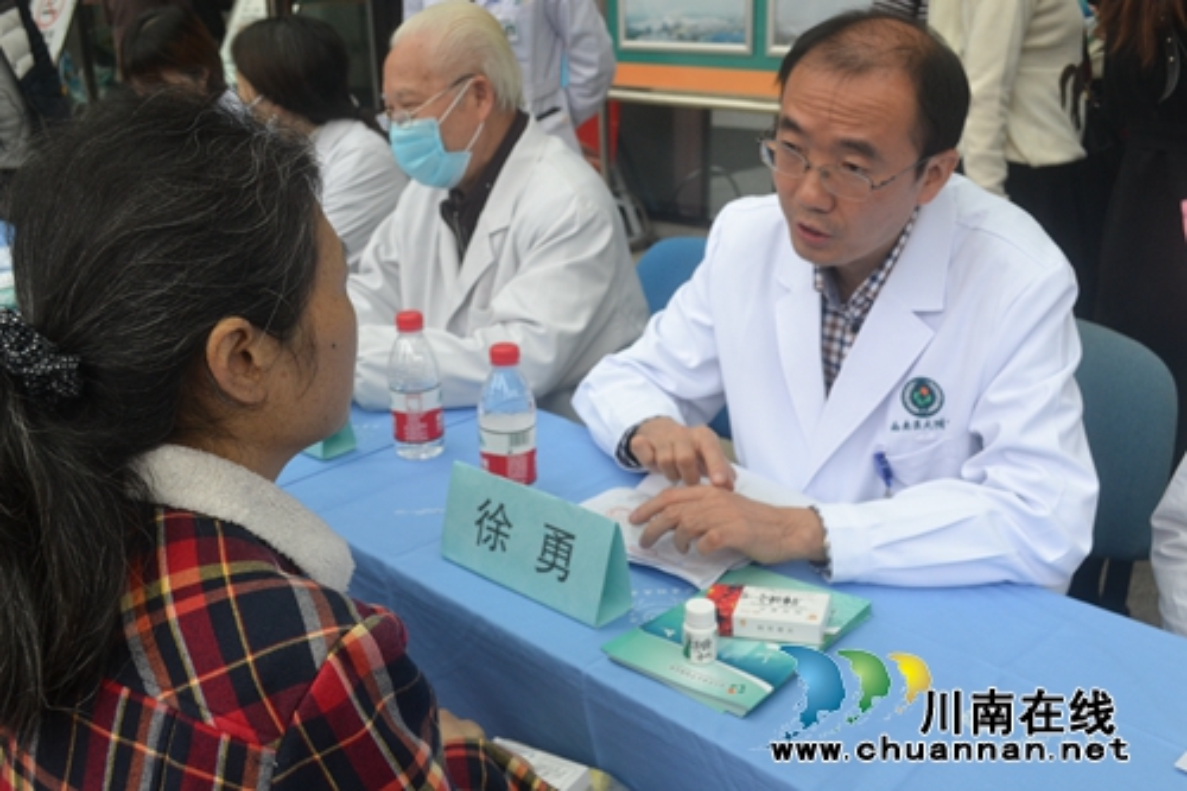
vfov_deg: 36.8
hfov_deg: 53.1
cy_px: 396
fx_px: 1187
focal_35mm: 36
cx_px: 594
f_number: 8
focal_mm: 24
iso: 800
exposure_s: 1/250
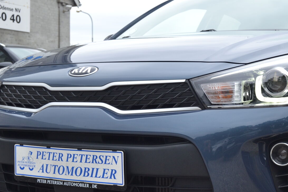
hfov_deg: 31.5
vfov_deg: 21.5
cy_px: 111
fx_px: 504
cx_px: 207
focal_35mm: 63
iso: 160
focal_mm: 24
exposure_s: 1/125
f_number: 5.6
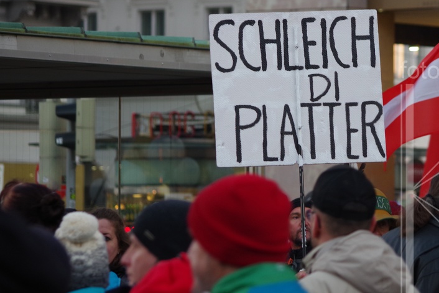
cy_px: 91
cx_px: 289
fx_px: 3256
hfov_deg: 7.7
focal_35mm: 267
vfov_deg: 5.1
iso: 800
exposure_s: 1/80
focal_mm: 125
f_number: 4.5
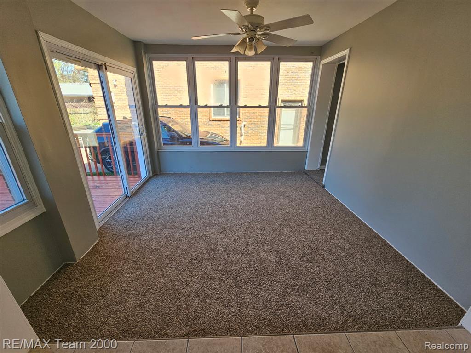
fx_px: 177
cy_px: 176
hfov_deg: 106.2
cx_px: 236
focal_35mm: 13
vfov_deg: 89.9
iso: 64
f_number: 2.2
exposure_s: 1/283
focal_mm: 2.2
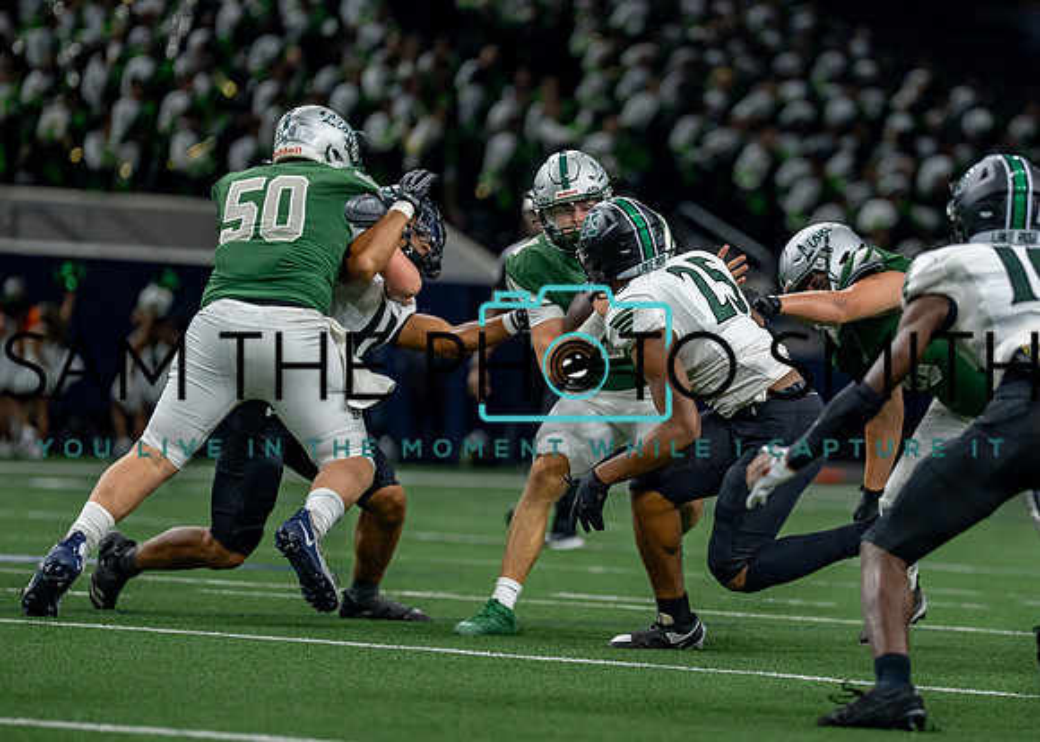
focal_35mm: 272
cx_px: 683
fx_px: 8020
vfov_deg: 5.3
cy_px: 374
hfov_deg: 7.4
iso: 1250
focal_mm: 200
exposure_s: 1/1000
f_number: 2.8
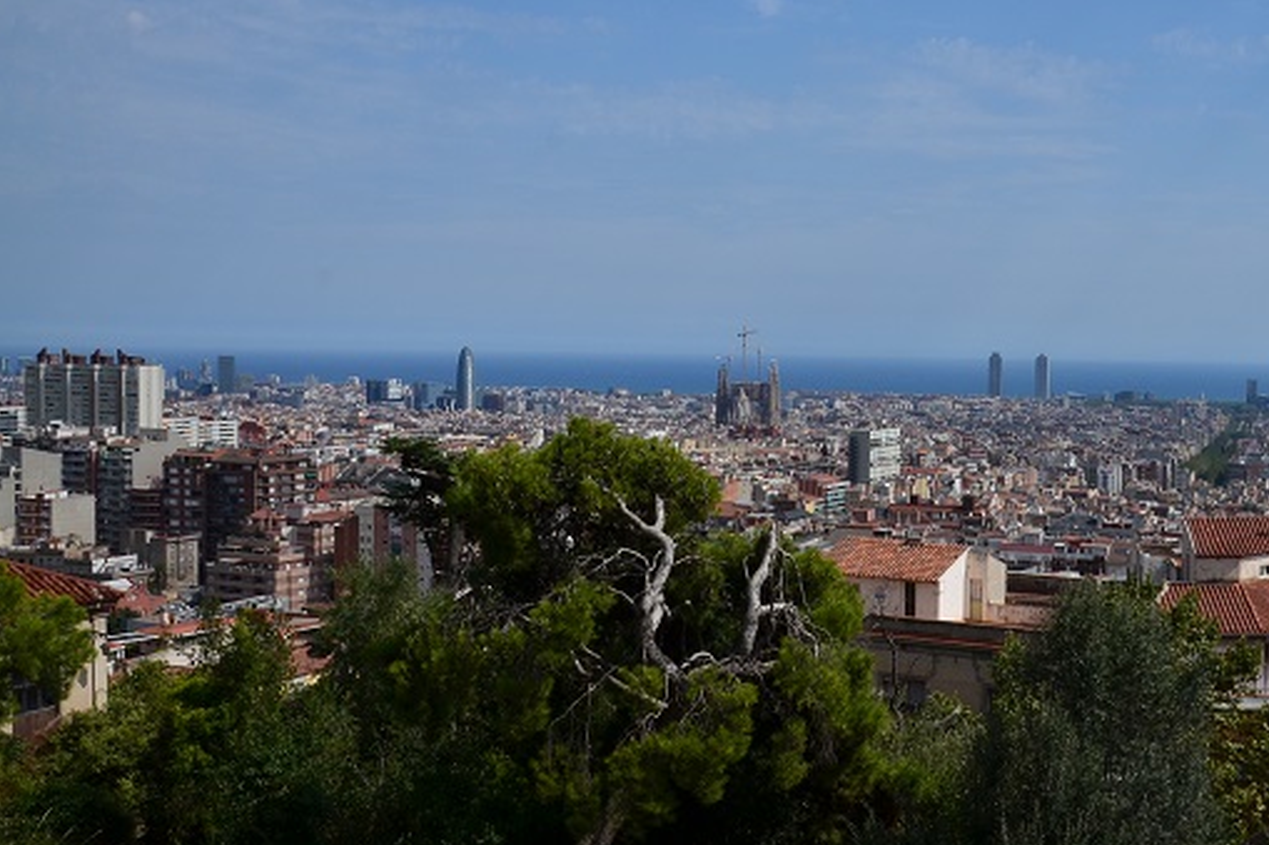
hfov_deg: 42.0
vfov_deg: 29.4
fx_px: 1611
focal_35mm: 46
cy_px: 406
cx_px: 917
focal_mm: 21
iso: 200
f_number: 11
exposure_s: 1/400
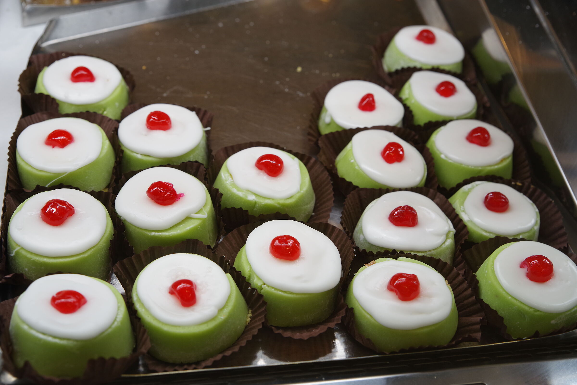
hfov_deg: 39.6
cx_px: 288
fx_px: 802
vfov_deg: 27.0
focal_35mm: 50
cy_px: 192
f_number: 5
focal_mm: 50
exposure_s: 1/160
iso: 800
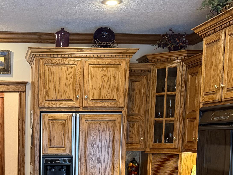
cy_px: 192
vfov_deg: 21.1
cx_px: 26
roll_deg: +0.1
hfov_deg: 28.3
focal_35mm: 66
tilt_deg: -7.9
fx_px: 444
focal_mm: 6.76
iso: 320
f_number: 1.78
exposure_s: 1/60
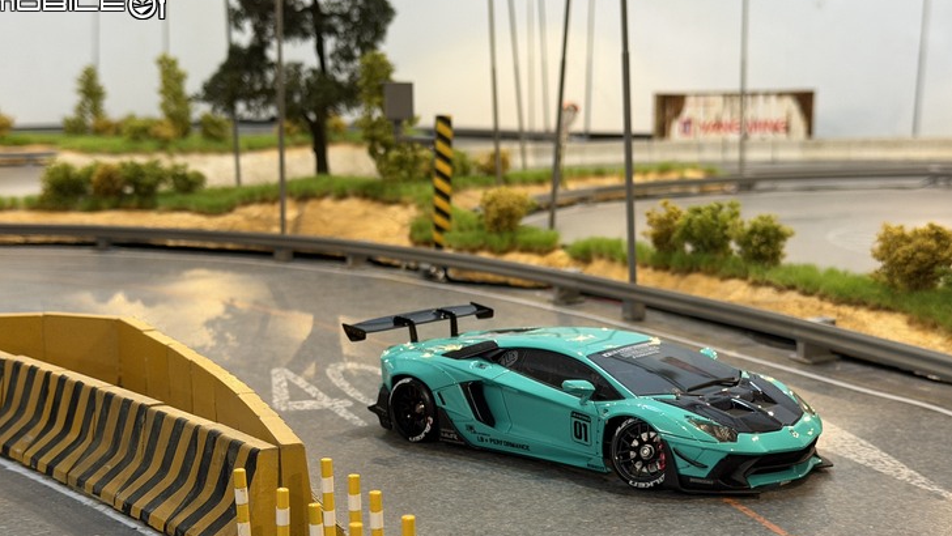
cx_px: 488
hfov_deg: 37.2
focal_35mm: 56
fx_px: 1414
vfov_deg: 21.4
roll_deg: +0.0
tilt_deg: -11.5
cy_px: 363
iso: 250
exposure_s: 1/40
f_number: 1.78
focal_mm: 6.76
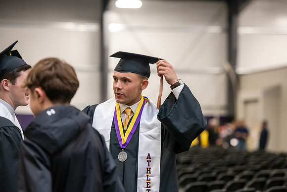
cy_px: 96
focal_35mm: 135
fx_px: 1076
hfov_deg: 15.2
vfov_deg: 10.2
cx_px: 144
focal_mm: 135
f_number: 3.5
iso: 3200
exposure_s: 1/200
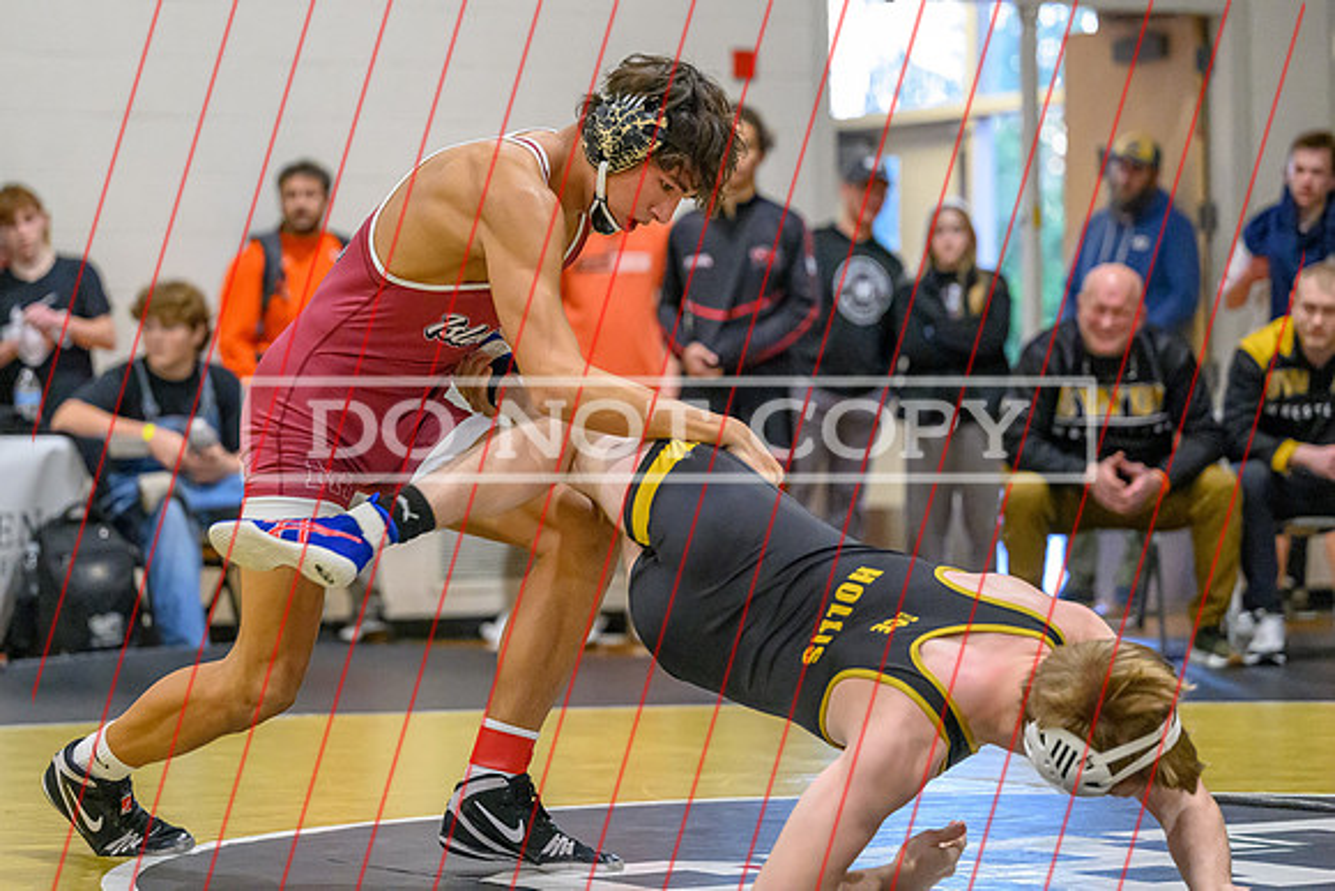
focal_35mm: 127
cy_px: 319
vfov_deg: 10.8
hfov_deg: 16.1
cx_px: 499
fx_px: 4710
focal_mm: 99
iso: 9000
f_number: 2.8
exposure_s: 1/800
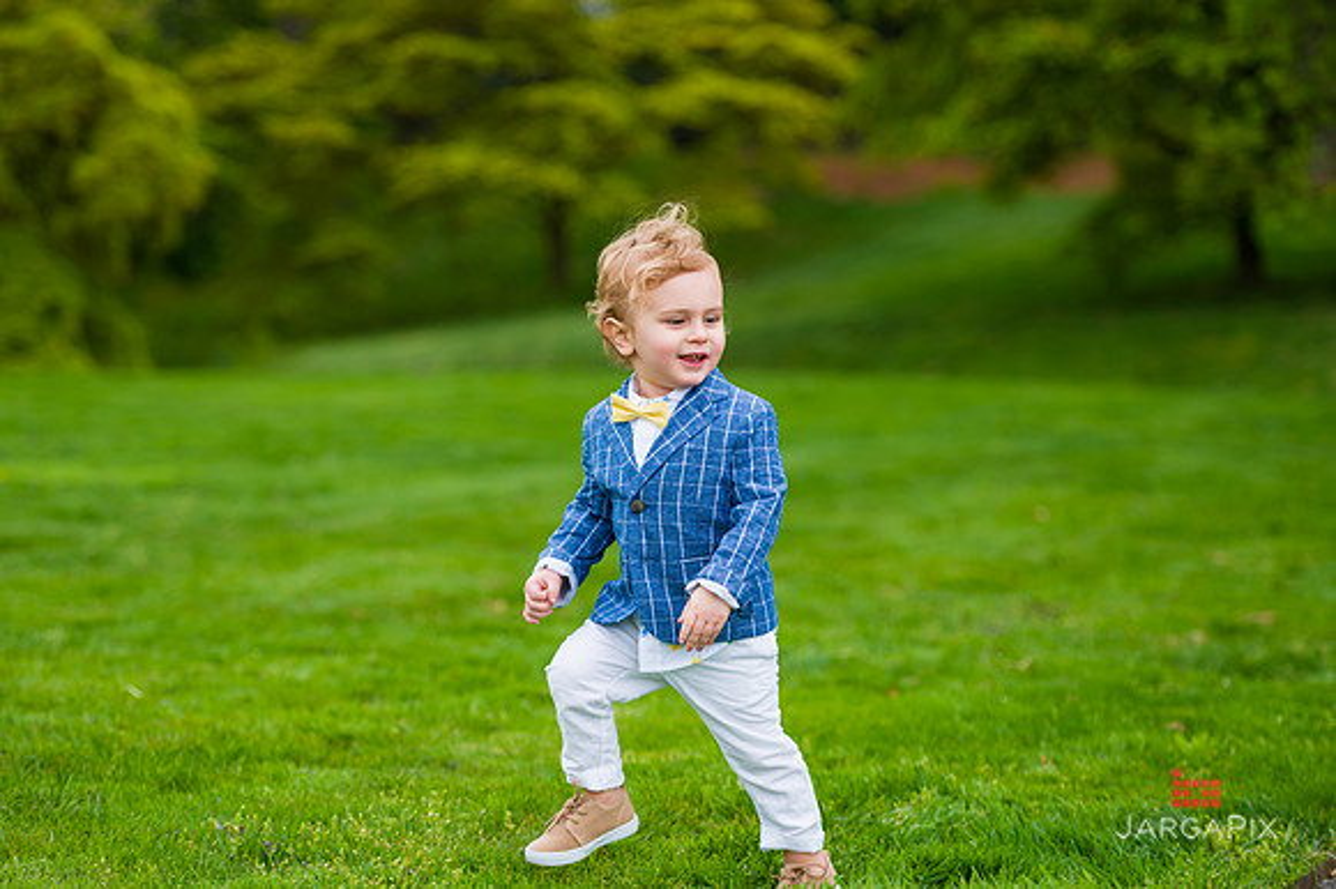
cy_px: 444
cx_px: 668
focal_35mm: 116
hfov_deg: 17.7
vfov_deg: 11.8
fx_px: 4302
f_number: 3.5
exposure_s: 1/800
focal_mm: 116
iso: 200
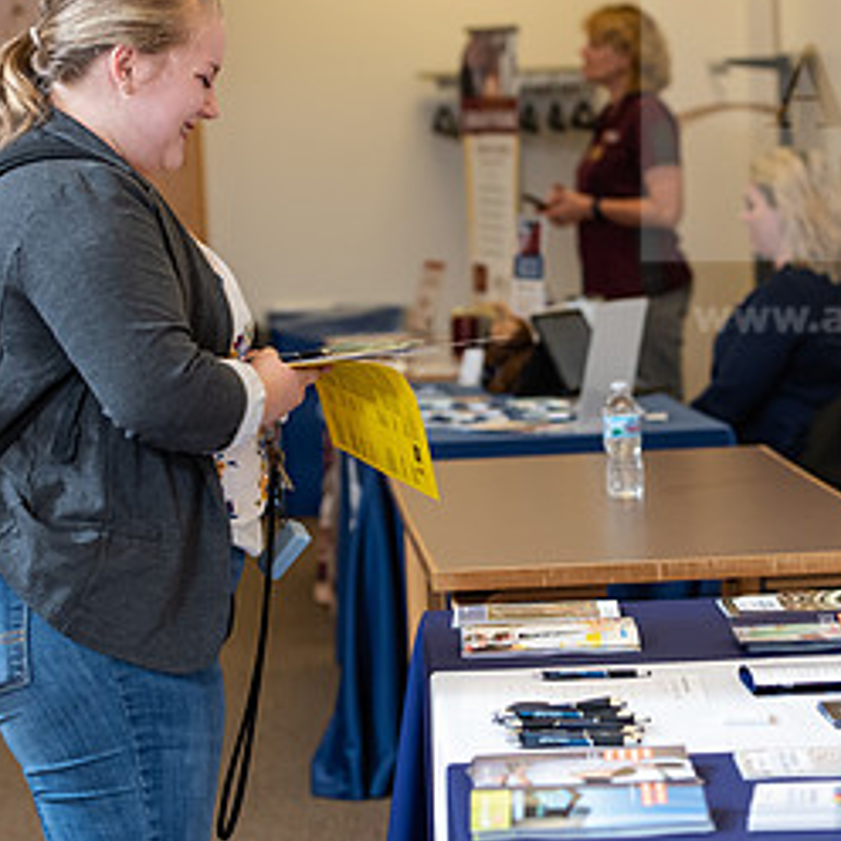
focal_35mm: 149
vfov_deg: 11.7
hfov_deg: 11.7
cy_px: 388
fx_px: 4096
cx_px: 539
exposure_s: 1/200
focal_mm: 75
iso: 1250
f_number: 3.5
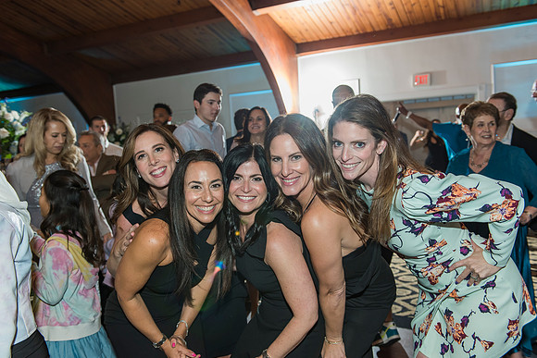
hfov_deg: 58.7
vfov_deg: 41.1
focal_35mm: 32
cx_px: 268
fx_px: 477
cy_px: 179
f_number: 4
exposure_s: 1/125
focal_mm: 32
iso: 800
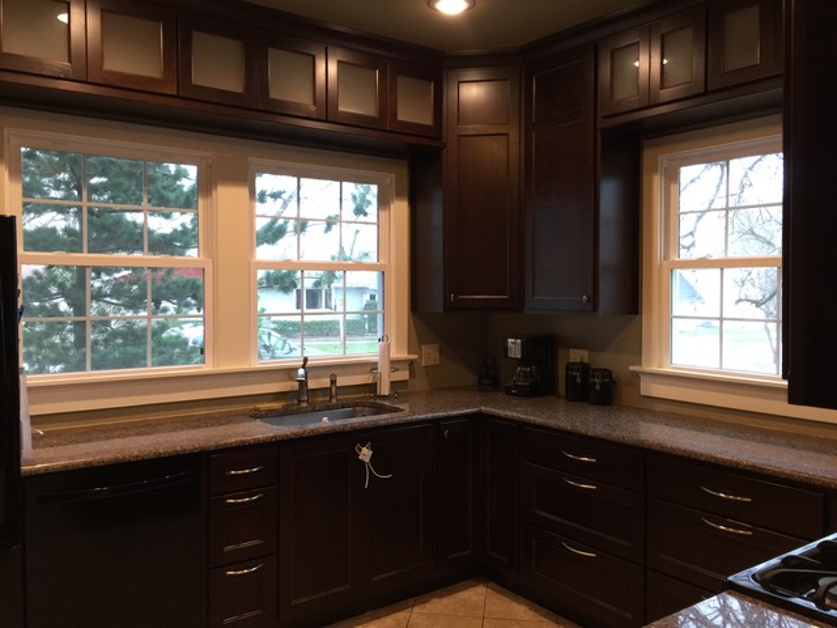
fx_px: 701
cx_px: 418
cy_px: 314
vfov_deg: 48.2
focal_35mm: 29
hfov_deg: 61.7
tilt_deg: -1.5
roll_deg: -0.1
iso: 64
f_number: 2.2
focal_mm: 4.15
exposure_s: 1/15
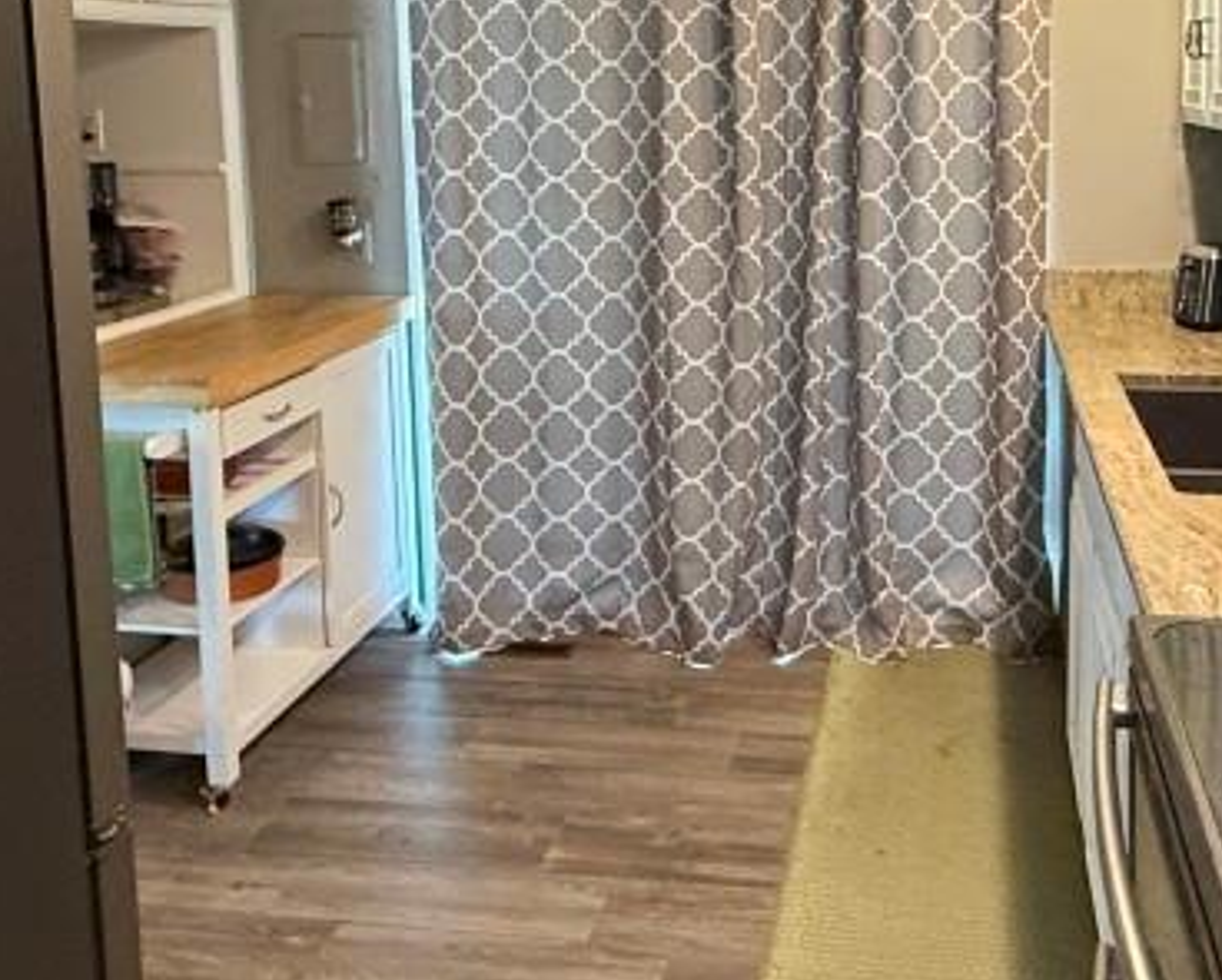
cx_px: 777
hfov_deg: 47.4
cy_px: 243
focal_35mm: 38
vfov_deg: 38.2
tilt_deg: -6.1
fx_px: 1375
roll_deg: +0.7
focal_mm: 2.22
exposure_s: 1/60
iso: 640
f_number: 2.2
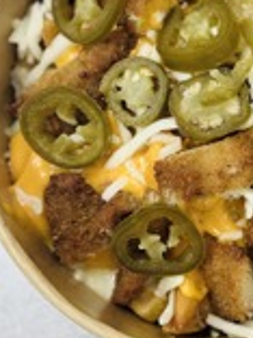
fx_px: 1023
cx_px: 231
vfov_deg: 18.7
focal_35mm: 105
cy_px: 105
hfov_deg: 14.0
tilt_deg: -78.6
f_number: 1.78
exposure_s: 1/100
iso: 80
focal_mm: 6.76
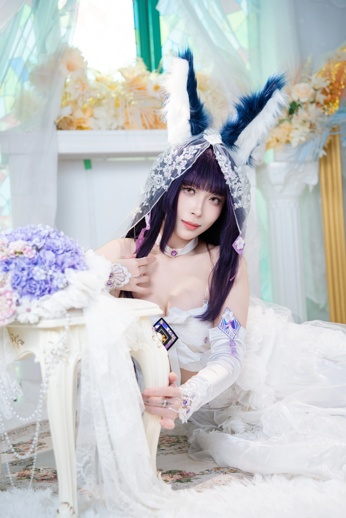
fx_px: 692
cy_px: 259
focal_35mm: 48
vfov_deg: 41.1
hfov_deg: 28.1
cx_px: 173
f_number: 2.8
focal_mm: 48
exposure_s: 1/160
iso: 100
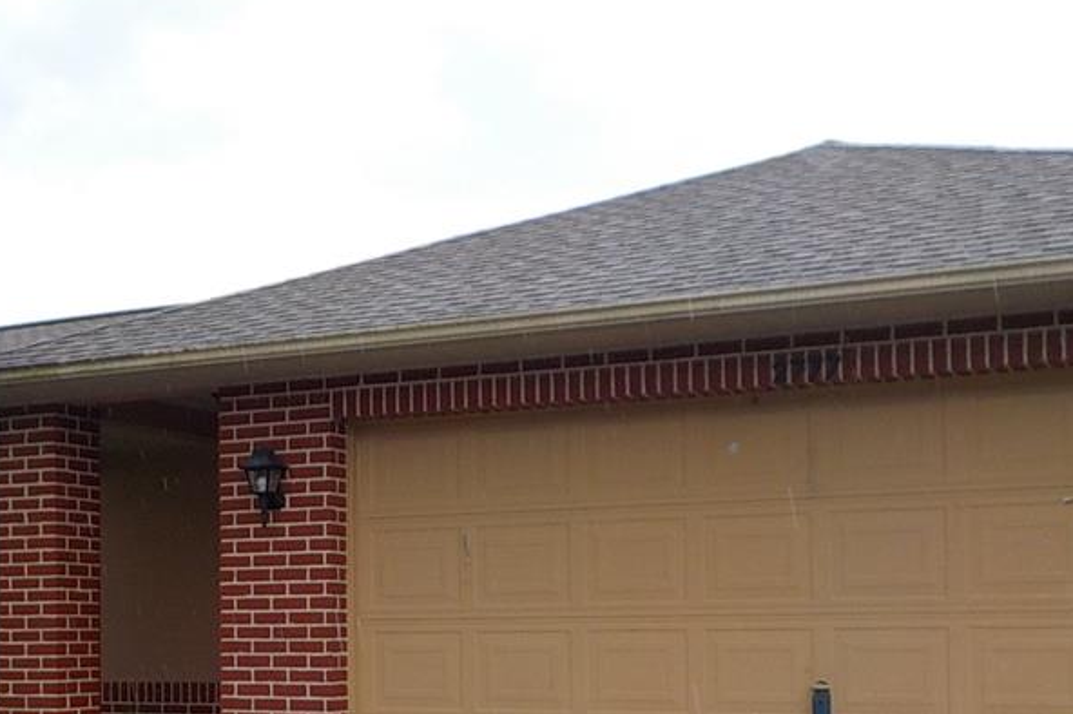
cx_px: 326
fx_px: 1609
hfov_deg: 36.4
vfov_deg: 24.7
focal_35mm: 54
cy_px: 556
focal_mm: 4.1
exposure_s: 1/320
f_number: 3.3
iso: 125
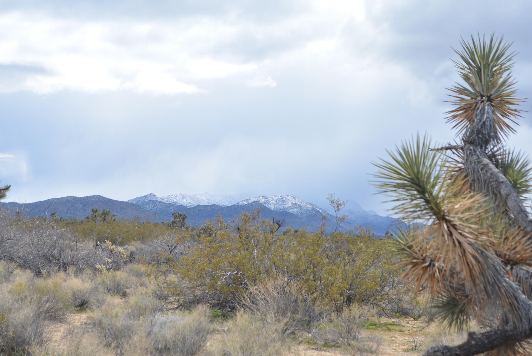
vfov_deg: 13.8
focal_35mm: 100
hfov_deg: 20.5
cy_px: 204
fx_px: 1473
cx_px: 280
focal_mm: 55
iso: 100
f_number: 8
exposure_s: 1/250
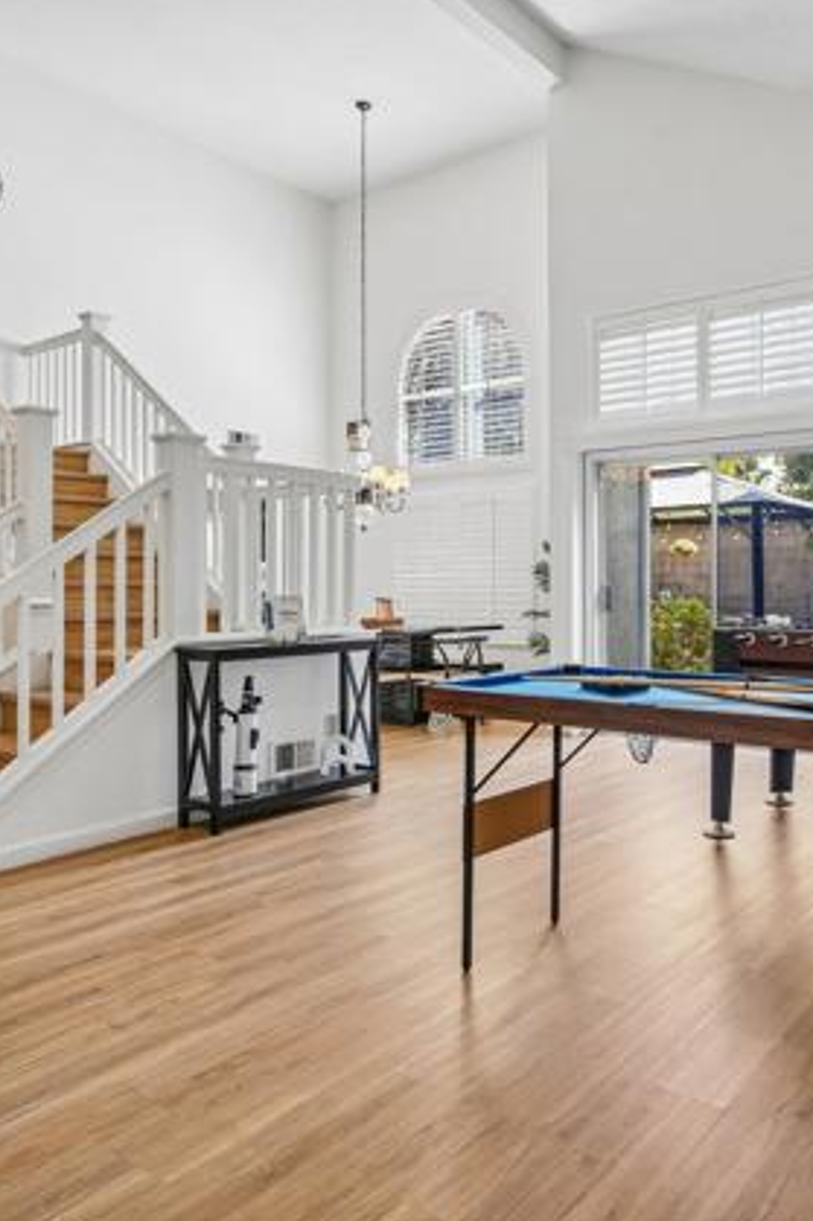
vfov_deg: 69.4
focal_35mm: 26
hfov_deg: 48.2
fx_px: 881
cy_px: 602
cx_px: 577
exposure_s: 1/30
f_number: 8
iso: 250
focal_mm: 17
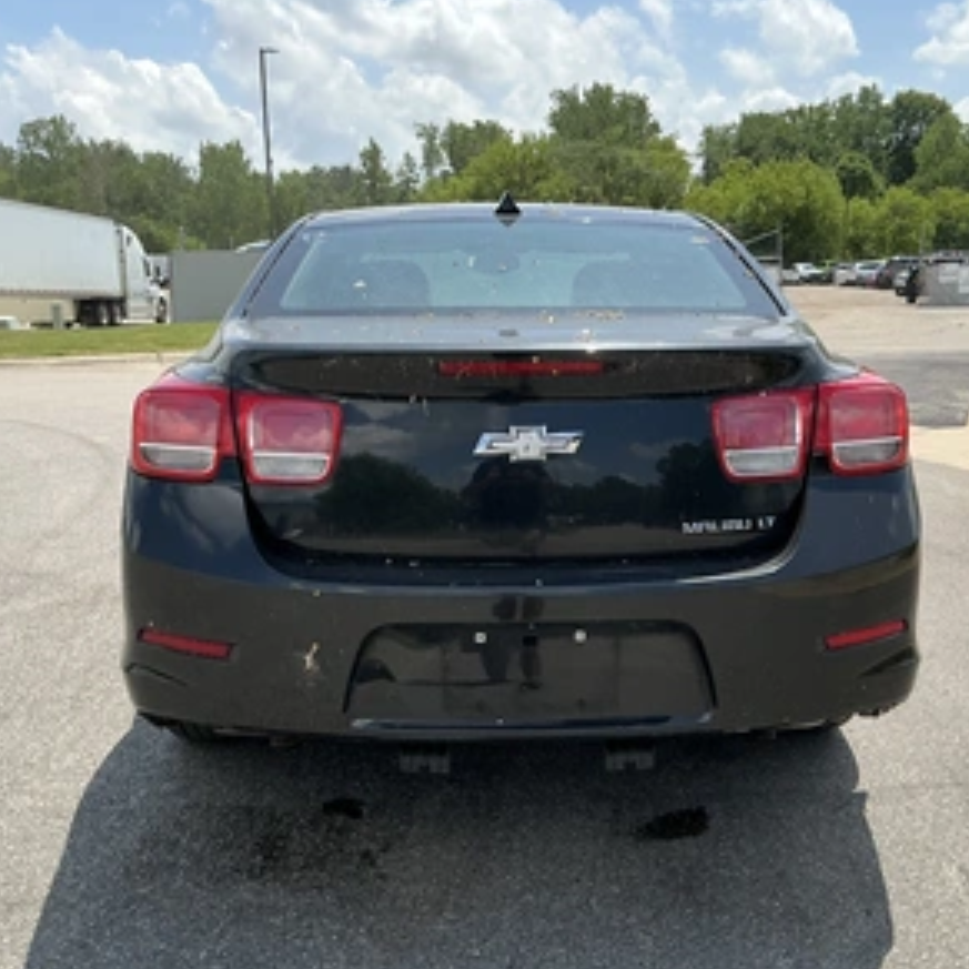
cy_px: 483
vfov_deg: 48.5
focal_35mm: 34
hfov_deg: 48.4
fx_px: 1077
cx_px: 506
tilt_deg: -8.3
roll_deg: +0.7
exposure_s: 1/1626
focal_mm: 3
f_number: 1.8
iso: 25
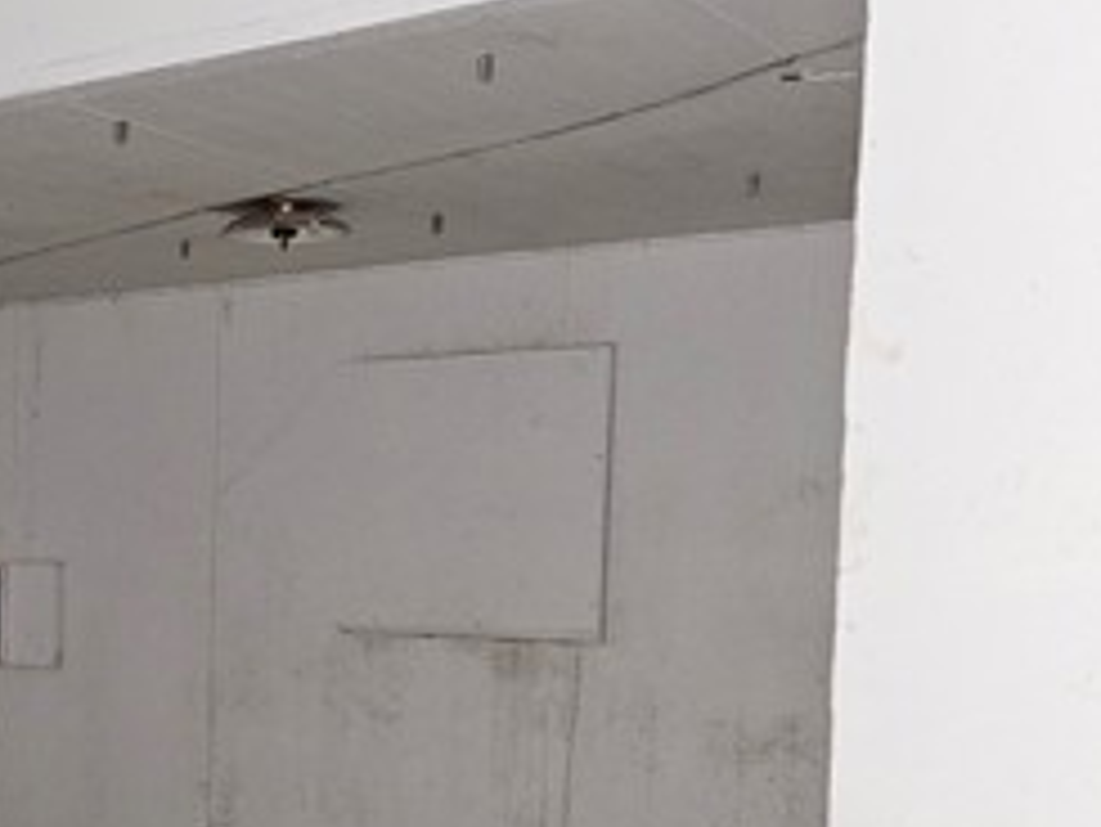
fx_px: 1909
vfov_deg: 24.0
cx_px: -166
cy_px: 670
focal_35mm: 60
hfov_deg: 28.6
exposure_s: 1/9.99
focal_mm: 6.3
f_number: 1.7
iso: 400
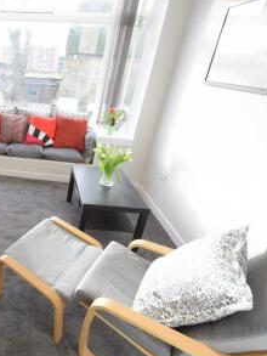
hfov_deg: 33.3
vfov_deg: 47.0
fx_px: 409
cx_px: 5
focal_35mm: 40
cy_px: 189
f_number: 4.5
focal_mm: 17
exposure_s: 1/80
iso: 400
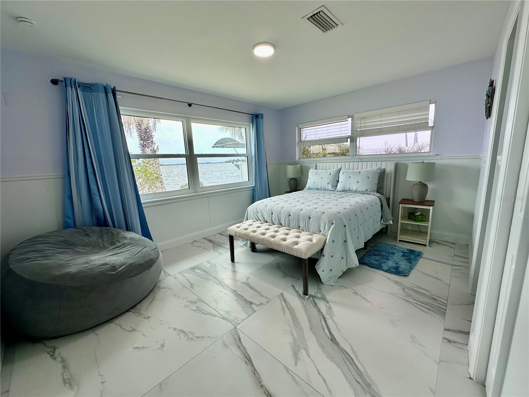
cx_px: 264
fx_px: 214
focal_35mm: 14
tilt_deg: -9.9
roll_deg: +2.9
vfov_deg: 85.7
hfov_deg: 102.1
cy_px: 198
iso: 50
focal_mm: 2.22
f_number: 2.2
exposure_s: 1/120
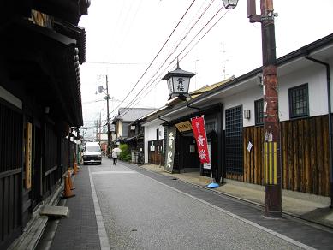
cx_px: 166
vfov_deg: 44.2
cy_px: 125
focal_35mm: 32
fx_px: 308
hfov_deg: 56.8
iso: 100
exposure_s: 1/500
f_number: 2.9
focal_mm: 5.7
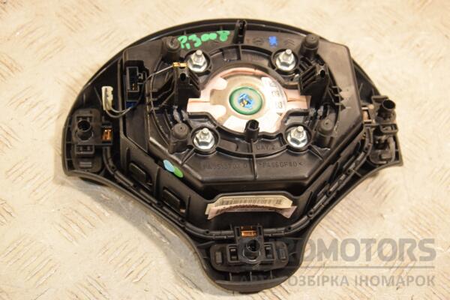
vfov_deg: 18.9
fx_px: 900
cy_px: 150
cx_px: 225
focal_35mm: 72
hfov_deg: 28.1
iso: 800
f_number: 4.8
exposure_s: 1/160
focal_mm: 48
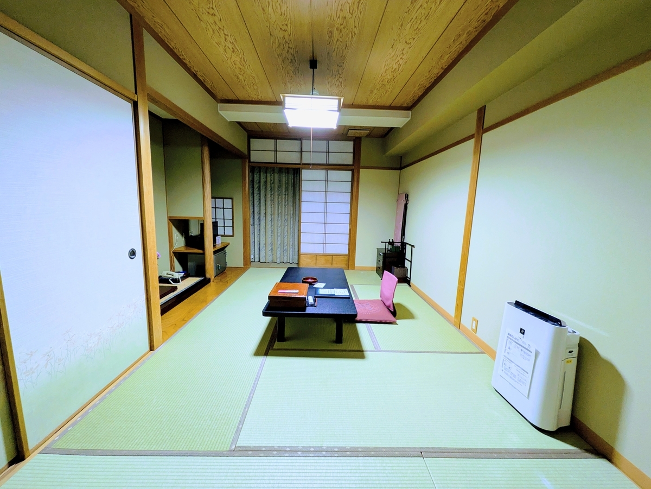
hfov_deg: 102.0
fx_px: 263
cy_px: 244
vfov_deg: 85.7
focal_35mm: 14
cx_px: 326
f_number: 2.2
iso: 119
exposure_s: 1/30
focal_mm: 1.83
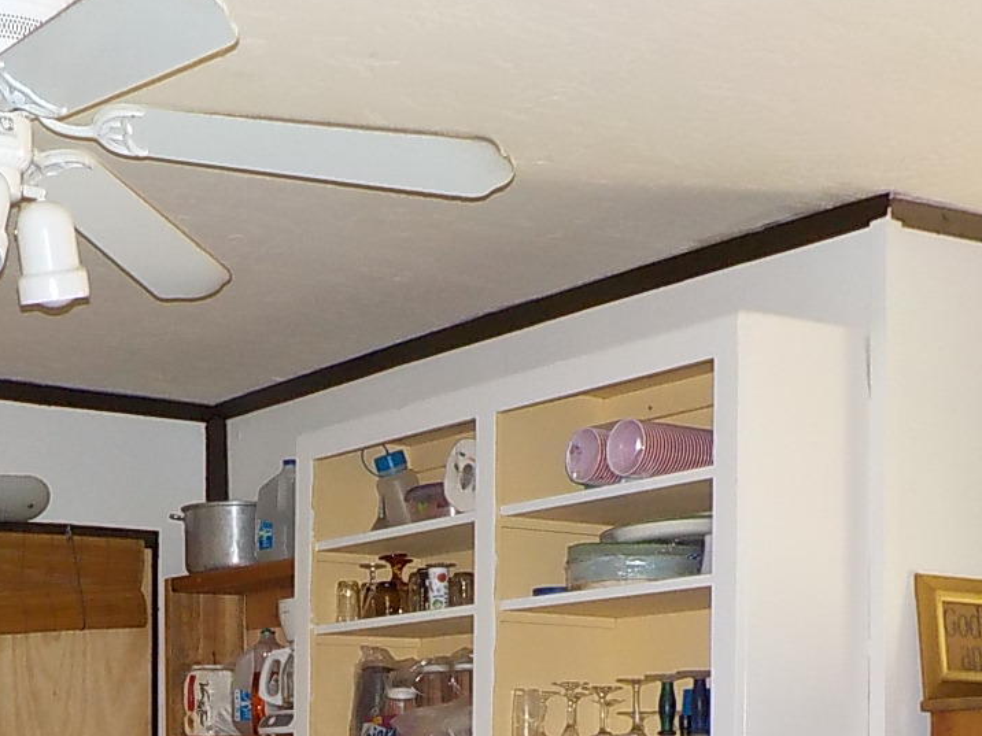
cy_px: 792
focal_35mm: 67
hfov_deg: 28.5
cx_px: 236
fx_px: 1901
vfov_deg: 20.9
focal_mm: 4.1
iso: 220
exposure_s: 1/30
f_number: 3.3
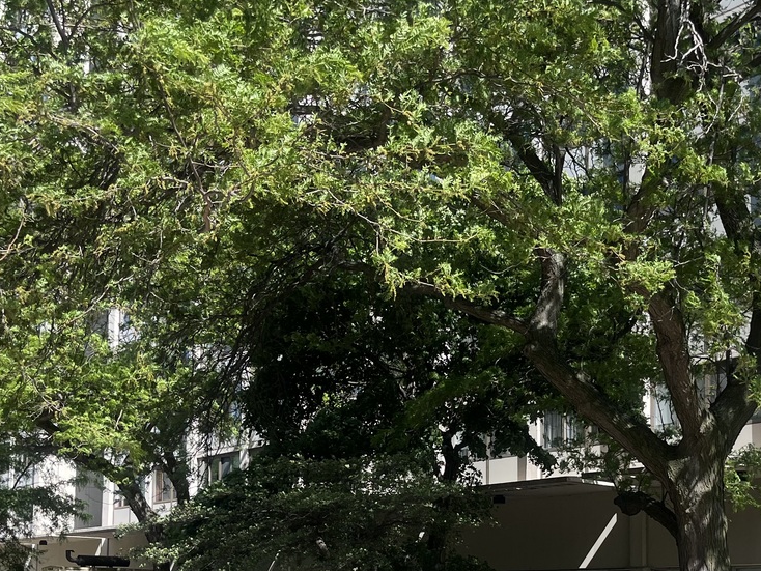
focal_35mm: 51
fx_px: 1122
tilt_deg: +5.9
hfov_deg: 37.3
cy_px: 509
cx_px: 461
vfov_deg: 27.6
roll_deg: +0.1
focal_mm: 5.1
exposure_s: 1/2222
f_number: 1.6
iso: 50
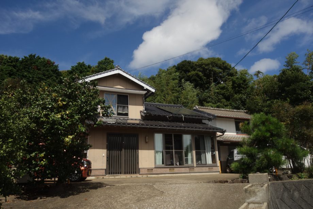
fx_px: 243
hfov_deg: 65.5
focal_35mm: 28
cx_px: 156
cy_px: 104
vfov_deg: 46.4
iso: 125
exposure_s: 1/640
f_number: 6.3
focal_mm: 10.4
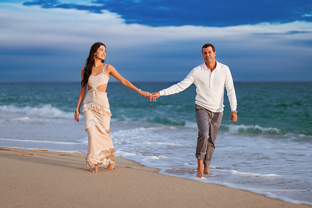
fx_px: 509
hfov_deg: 34.1
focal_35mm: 59
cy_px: 104
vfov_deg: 23.1
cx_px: 156
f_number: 1.4
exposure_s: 1/6400
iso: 250
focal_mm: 58
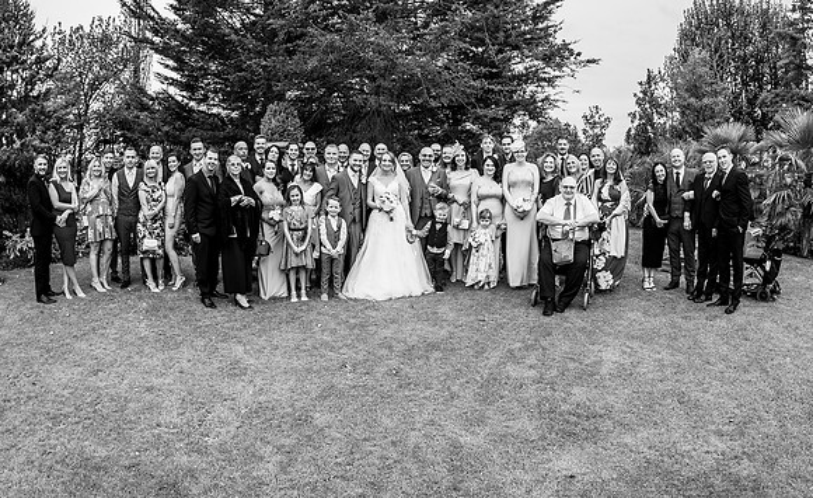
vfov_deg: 55.8
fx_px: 465
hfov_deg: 82.3
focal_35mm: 21
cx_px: 402
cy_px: 196
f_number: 5.6
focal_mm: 15
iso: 200
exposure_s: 1/125
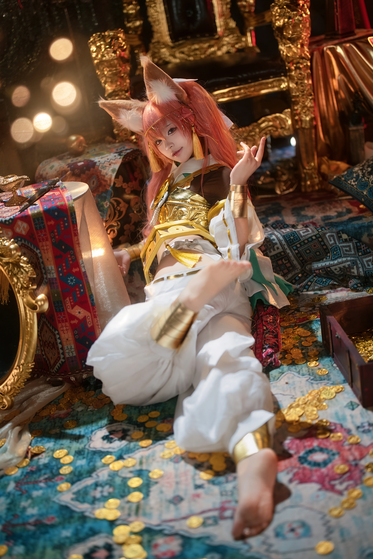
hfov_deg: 27.0
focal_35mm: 50
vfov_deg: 39.6
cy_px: 280
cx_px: 186
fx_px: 777
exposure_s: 1/50
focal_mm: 50
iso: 50
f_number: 1.2
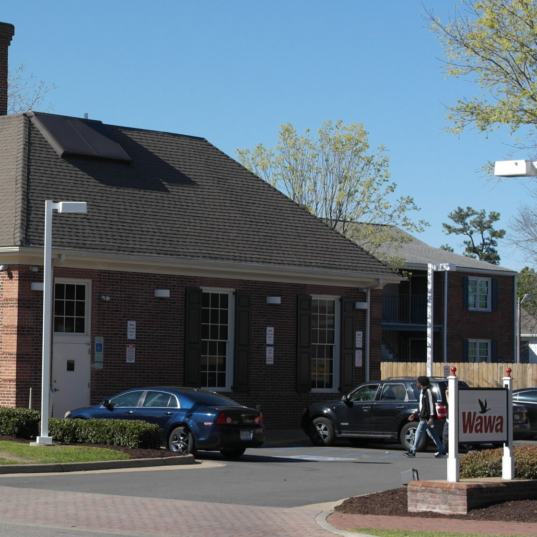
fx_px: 1808
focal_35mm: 103
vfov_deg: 16.9
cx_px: -56
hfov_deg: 16.4
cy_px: 251
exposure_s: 1/320
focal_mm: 35
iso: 100
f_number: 7.1
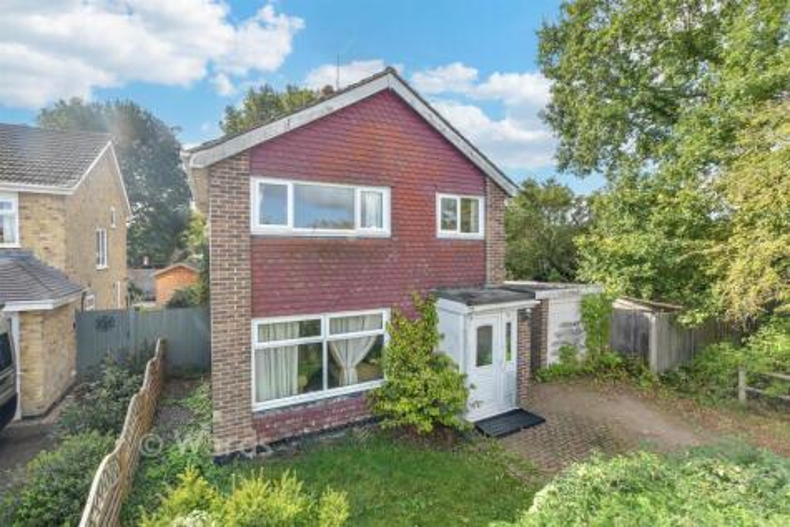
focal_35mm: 15
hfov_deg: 100.4
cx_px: 395
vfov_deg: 77.4
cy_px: 264
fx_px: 329
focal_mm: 10
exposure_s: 1/60
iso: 160
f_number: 10
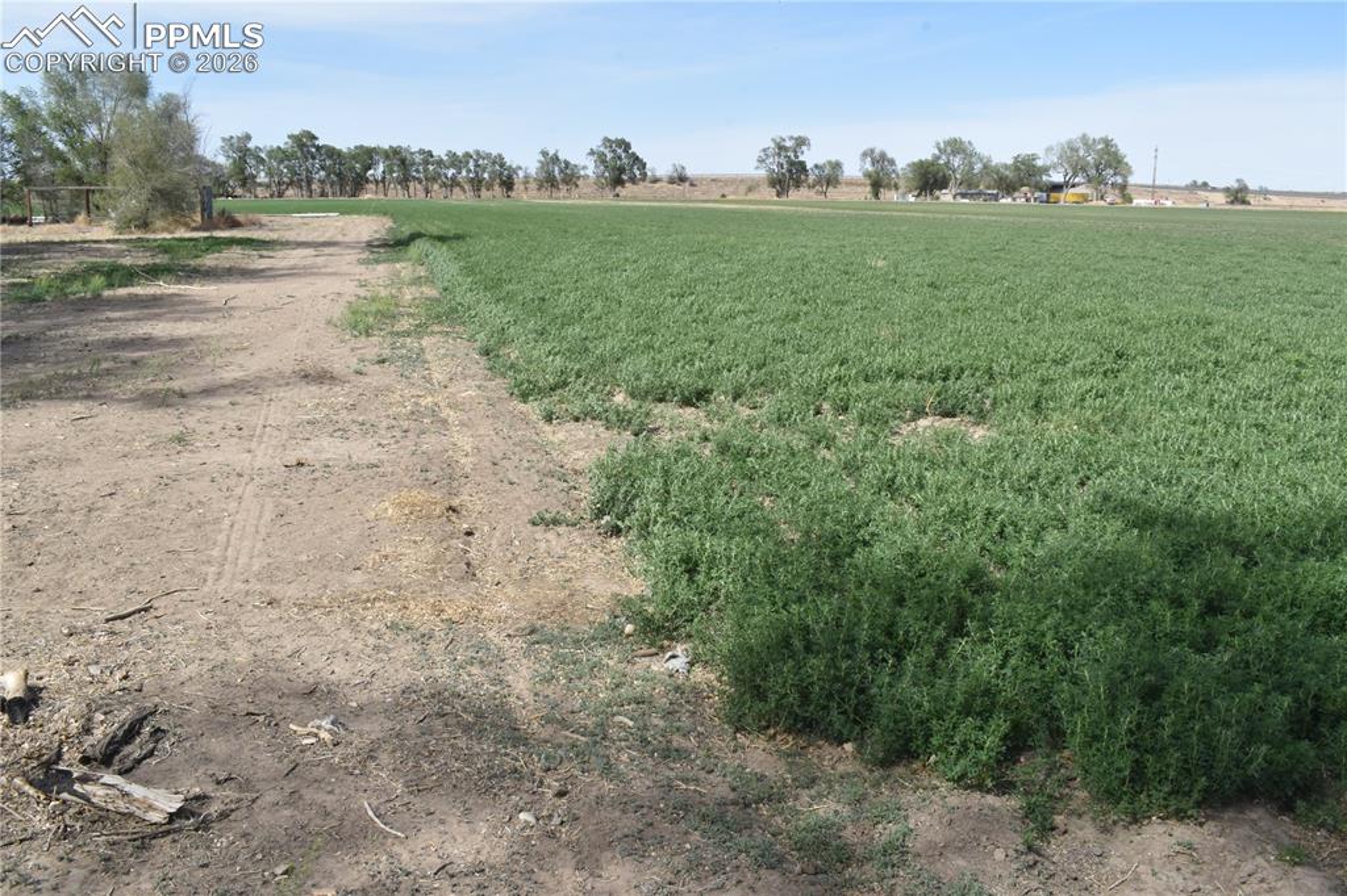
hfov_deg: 57.2
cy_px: 448
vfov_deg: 39.9
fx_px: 1234
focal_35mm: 33
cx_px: 674
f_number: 25
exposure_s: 1/200
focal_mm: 22
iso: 500
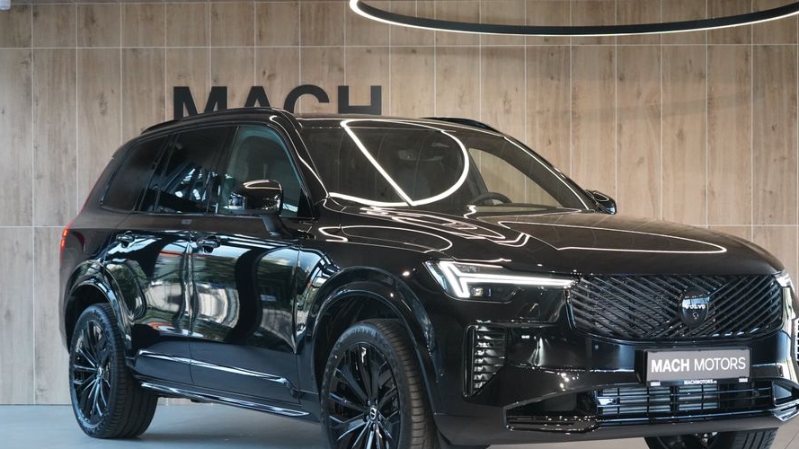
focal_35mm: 76
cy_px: 292
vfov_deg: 15.9
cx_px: 441
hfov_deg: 27.9
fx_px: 1610
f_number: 5.6
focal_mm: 63
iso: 6400
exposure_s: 1/160
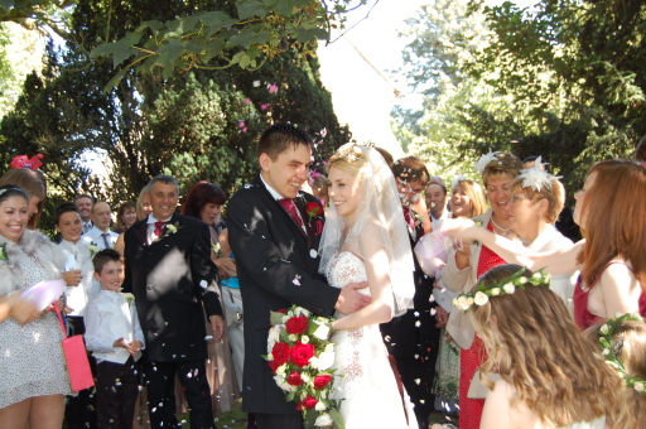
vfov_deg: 26.4
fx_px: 914
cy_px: 214
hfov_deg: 38.9
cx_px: 323
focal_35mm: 51
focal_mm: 34
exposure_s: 1/100
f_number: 4.5
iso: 400
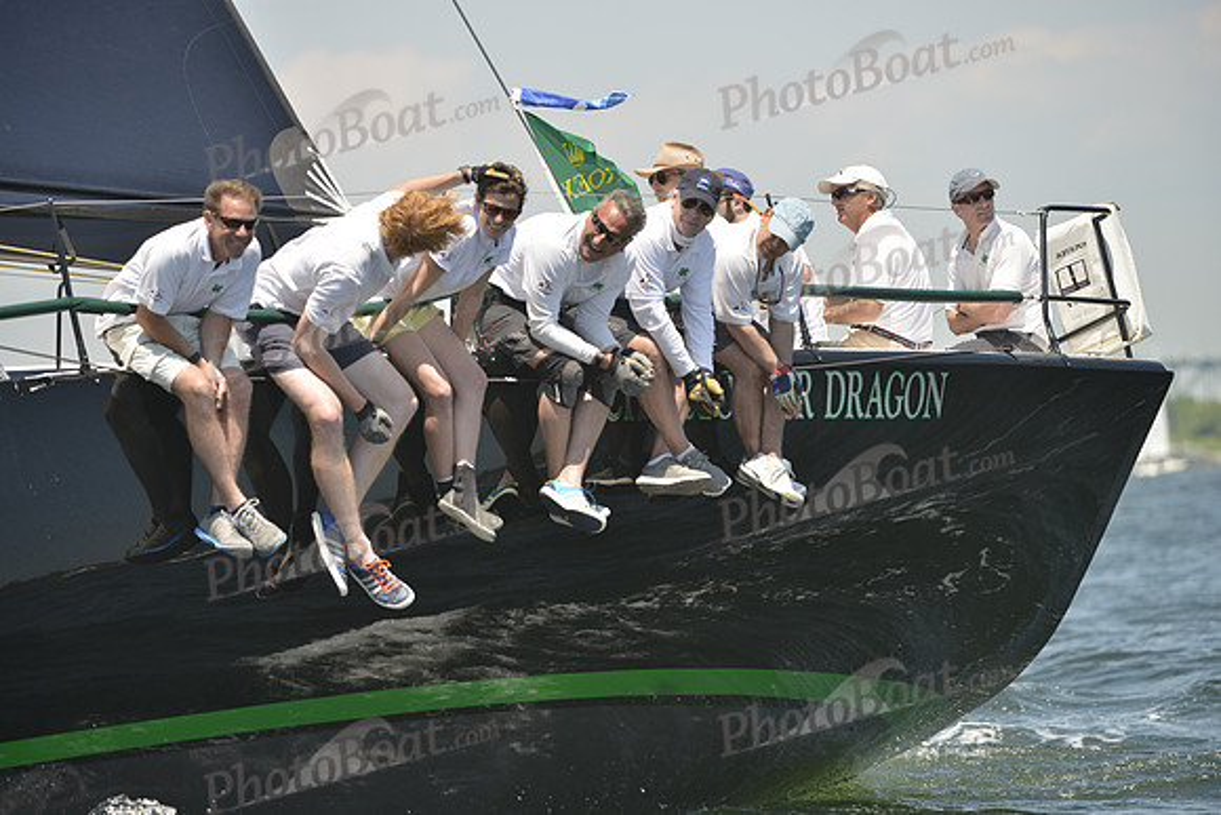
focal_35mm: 280
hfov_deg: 7.4
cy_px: 408
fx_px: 9498
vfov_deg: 4.9
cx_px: 610
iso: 280
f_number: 5
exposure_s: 1/1250
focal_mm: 280
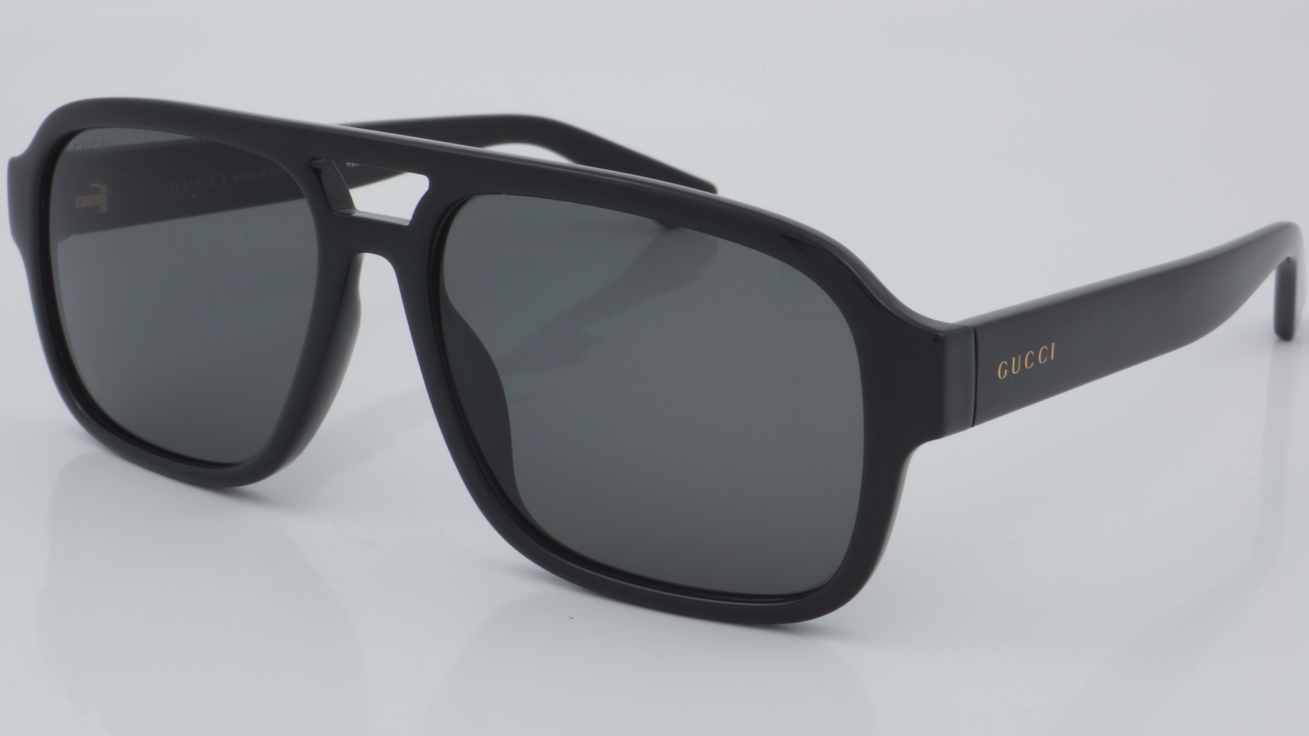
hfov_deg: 26.9
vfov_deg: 15.3
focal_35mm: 79
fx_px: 2742
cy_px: 327
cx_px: 651
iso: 100
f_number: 32
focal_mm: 50
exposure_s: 1/4
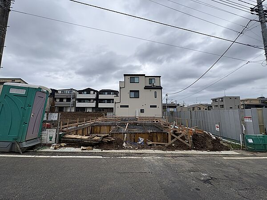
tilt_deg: +8.6
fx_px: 108
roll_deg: +0.1
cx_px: 134
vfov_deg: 85.7
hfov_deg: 102.1
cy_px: 100
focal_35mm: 14
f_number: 2.2
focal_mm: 2.22
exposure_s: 1/2208
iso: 50
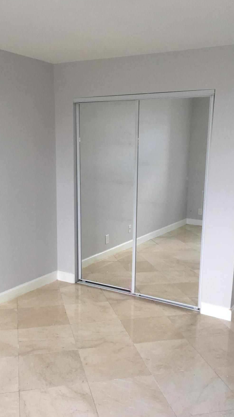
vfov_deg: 55.1
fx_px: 397
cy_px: 234
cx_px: 106
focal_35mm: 36
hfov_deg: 32.8
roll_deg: -0.8
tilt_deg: -10.9
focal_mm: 4.15
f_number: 2.2
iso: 32
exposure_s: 1/30
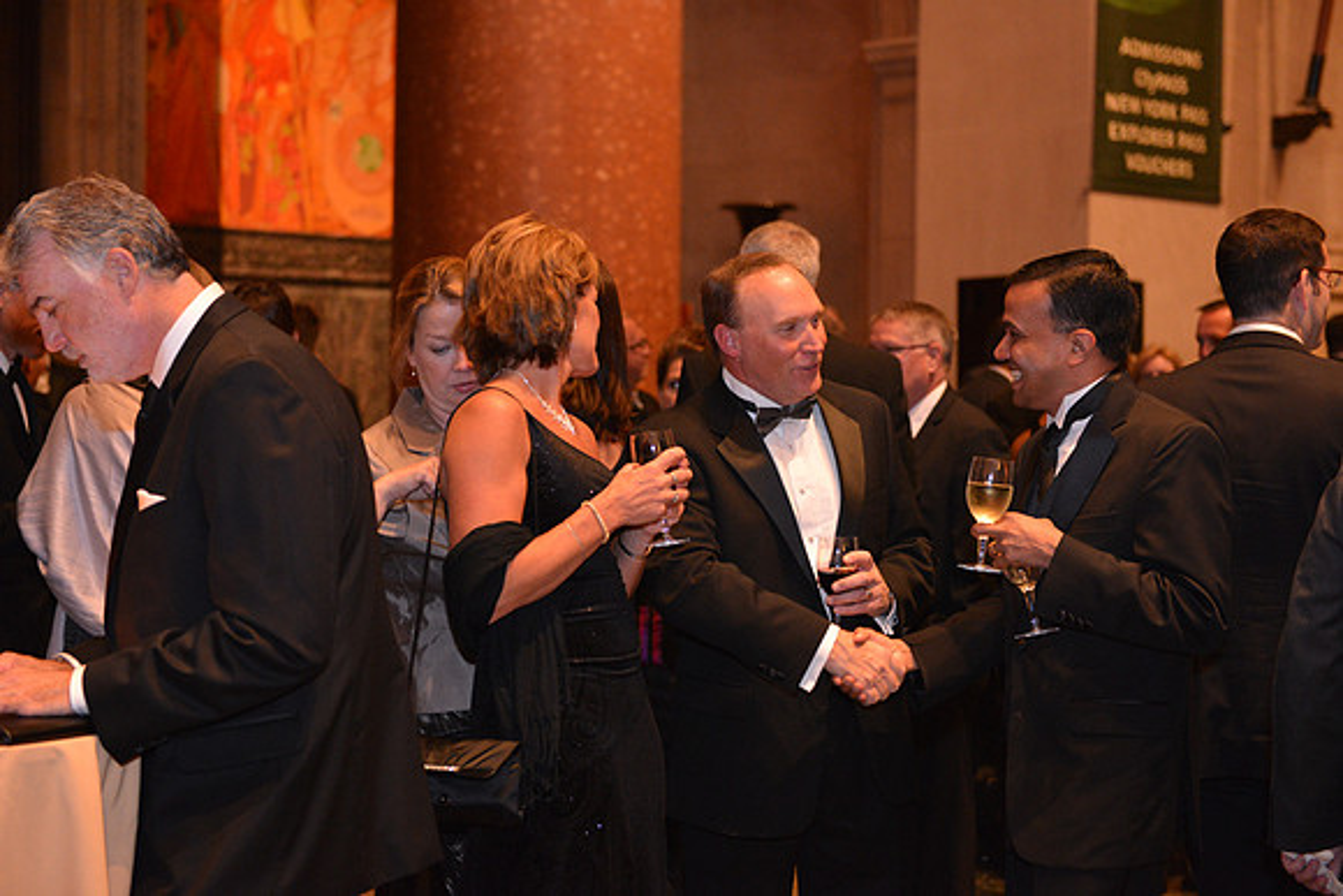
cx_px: 672
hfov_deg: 32.4
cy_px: 448
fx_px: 2313
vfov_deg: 21.9
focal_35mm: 62
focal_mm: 62
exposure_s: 1/60
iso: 3200
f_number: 3.2
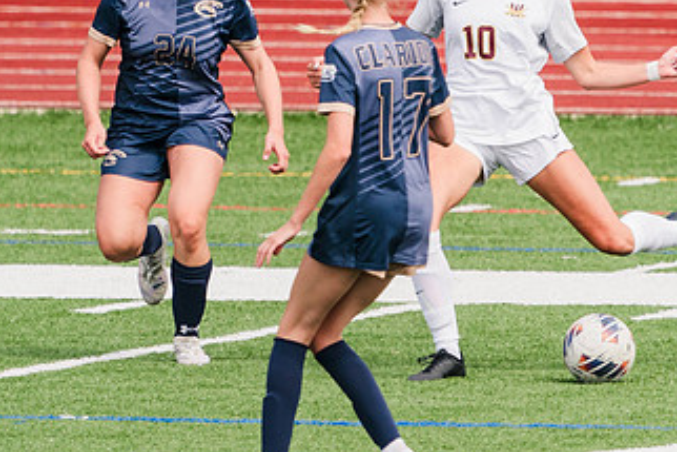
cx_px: 414
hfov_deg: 1.5
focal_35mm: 1382
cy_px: 1
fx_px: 26000
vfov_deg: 1.0
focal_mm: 600
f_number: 6.3
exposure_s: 1/1600
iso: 640
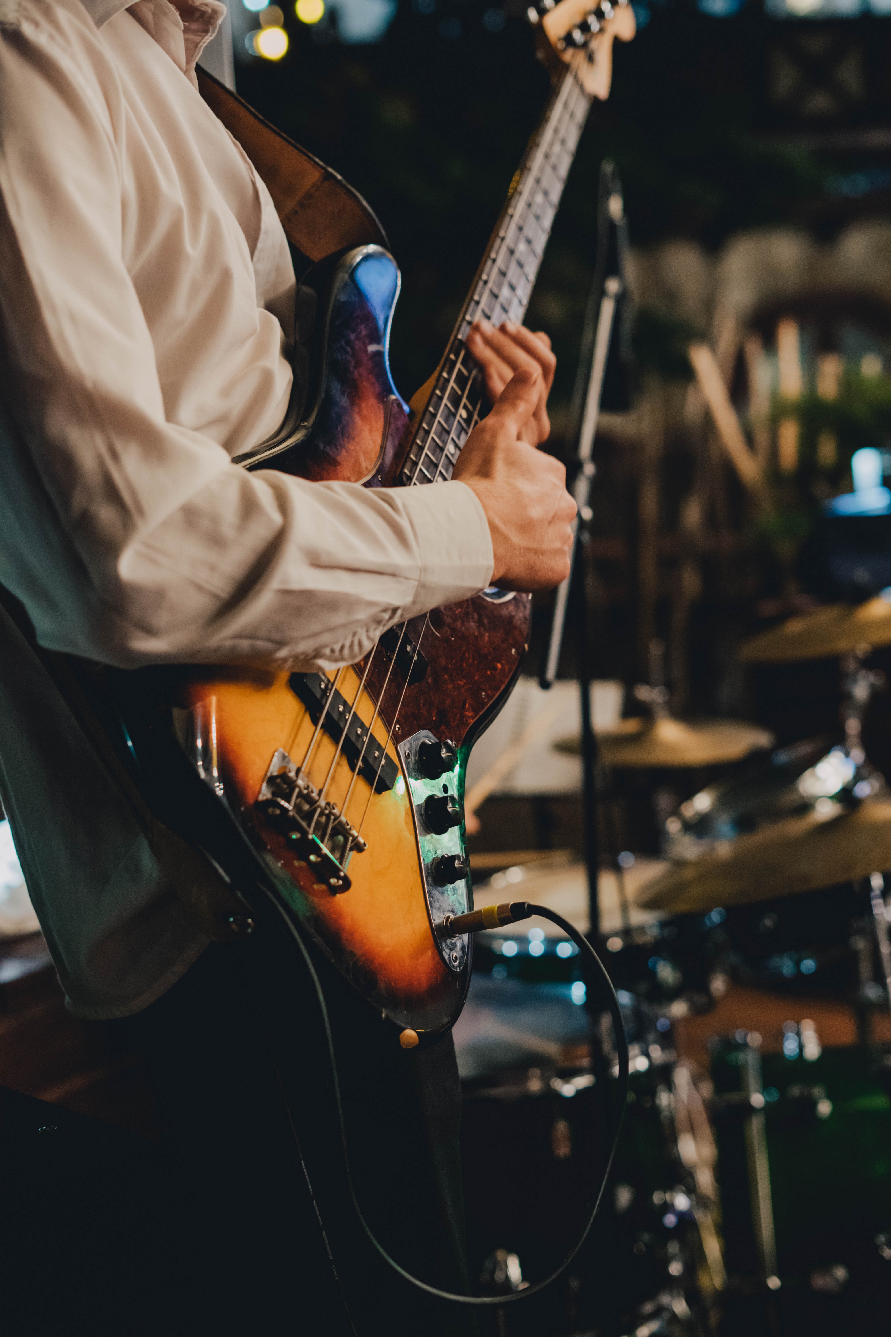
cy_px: 668
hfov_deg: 27.0
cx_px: 446
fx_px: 1856
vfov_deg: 39.6
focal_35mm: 50
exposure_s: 1/160
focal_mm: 50
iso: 2500
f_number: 2.8
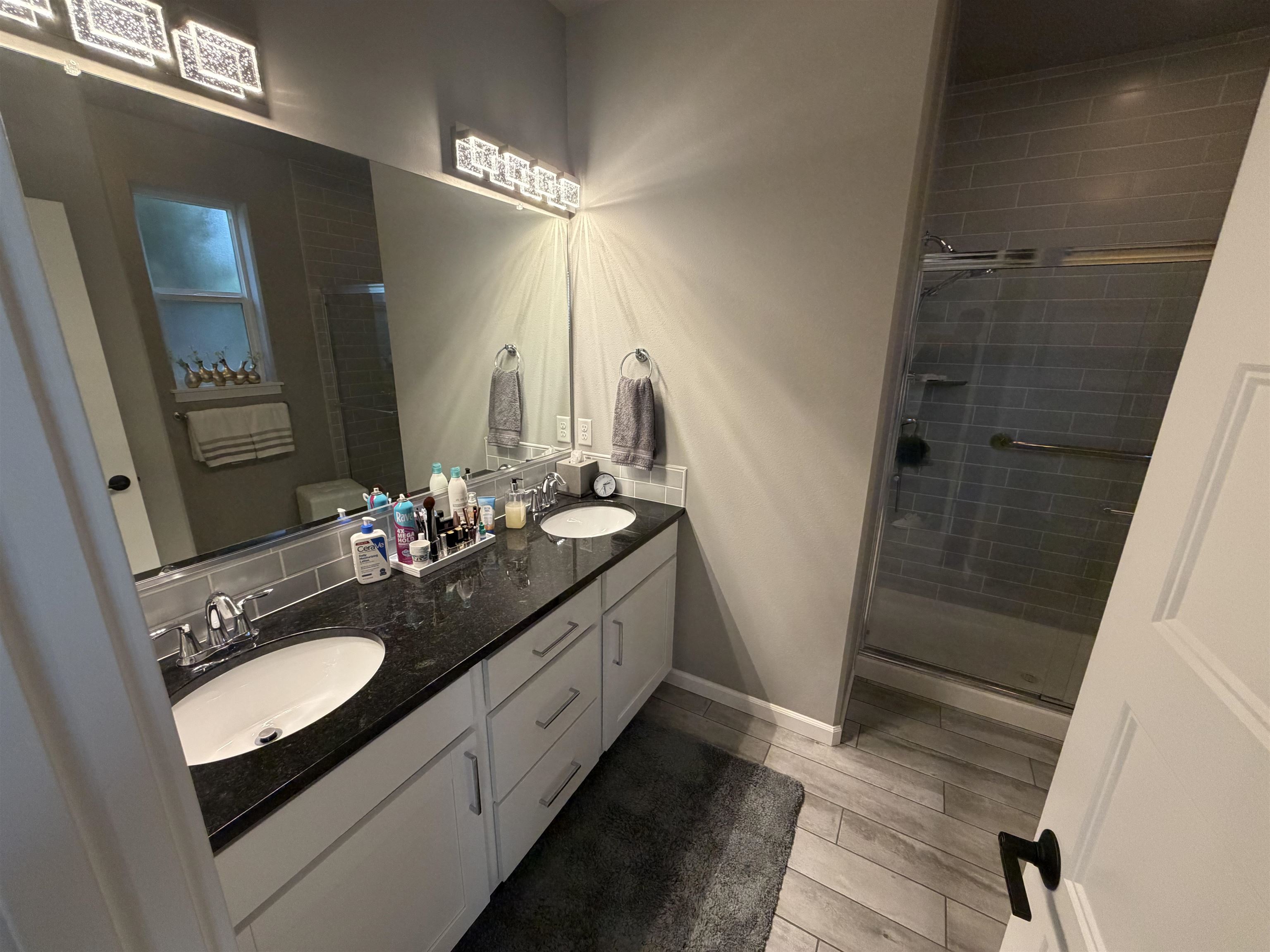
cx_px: 635
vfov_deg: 85.7
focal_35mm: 14
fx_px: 514
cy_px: 476
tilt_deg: -15.5
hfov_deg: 102.1
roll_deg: -0.6
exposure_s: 1/120
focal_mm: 2.22
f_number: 2.2
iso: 320
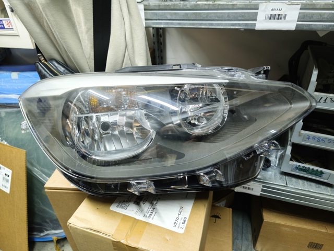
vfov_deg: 58.9
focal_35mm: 23
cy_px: 126
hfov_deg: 73.9
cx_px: 167
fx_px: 222
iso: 250
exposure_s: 1/50
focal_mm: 5.35
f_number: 1.7
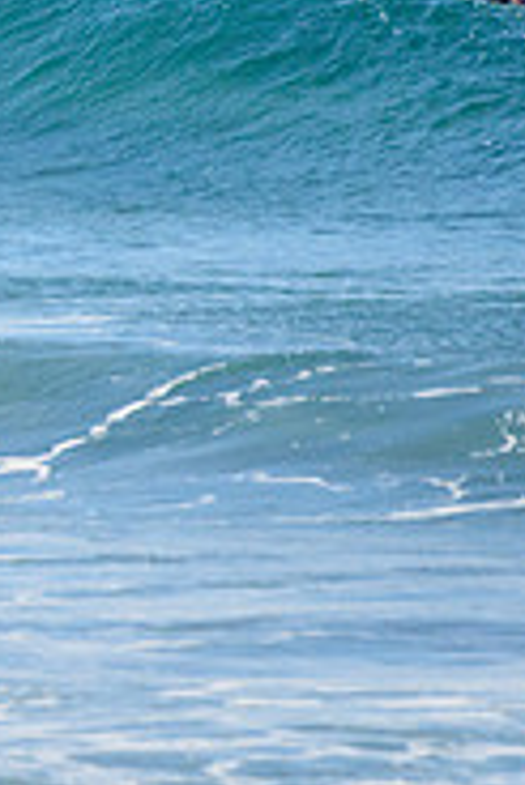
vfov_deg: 1.1
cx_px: -825
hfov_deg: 0.7
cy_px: -57
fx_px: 42245
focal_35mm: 1935
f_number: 5.6
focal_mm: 500
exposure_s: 1/8000
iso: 560
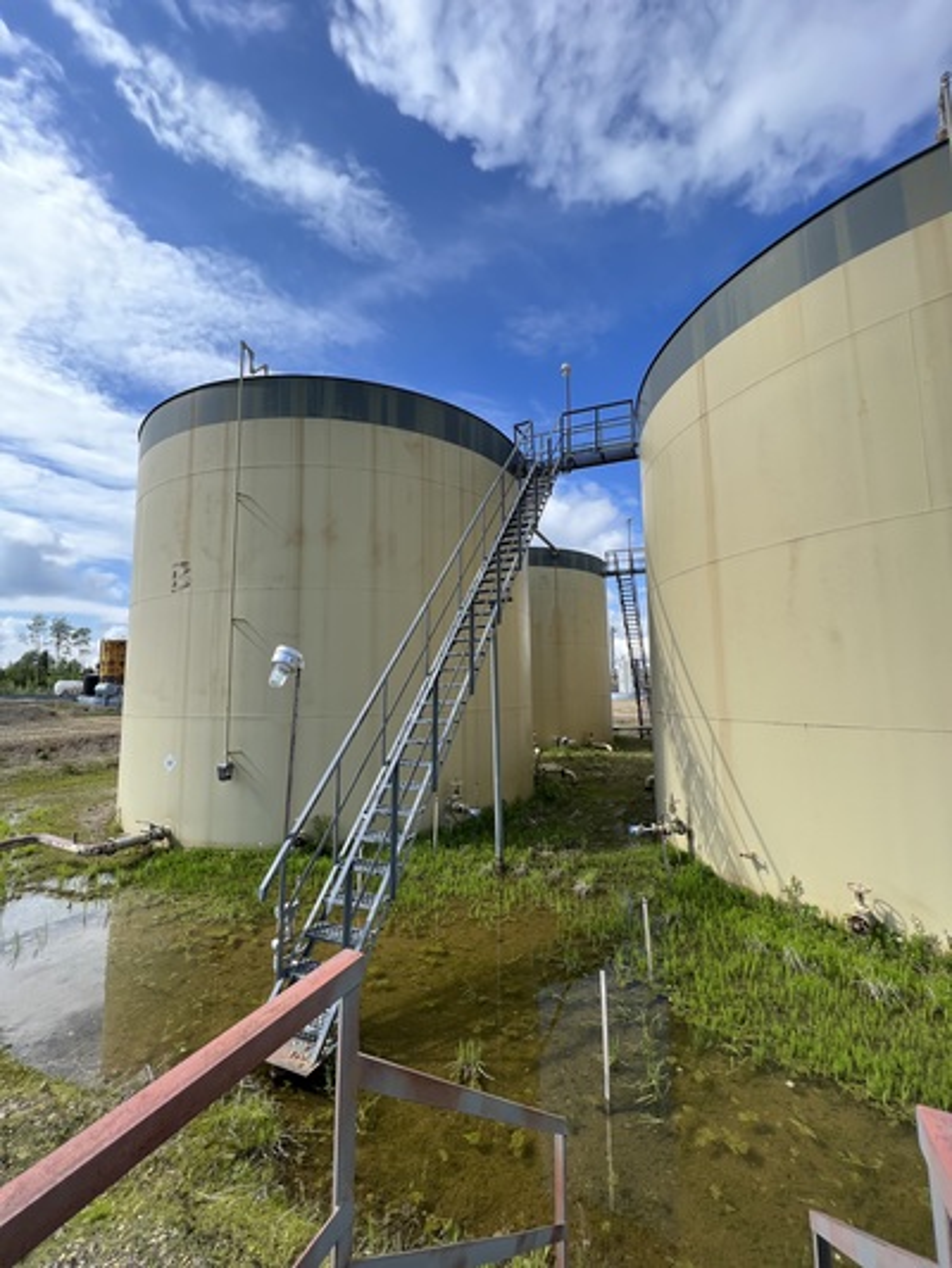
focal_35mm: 13
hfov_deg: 89.9
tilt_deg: +6.8
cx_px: 476
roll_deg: +0.3
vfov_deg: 106.2
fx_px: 477
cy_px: 634
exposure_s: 1/1155
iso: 32
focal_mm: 1.57
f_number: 1.8
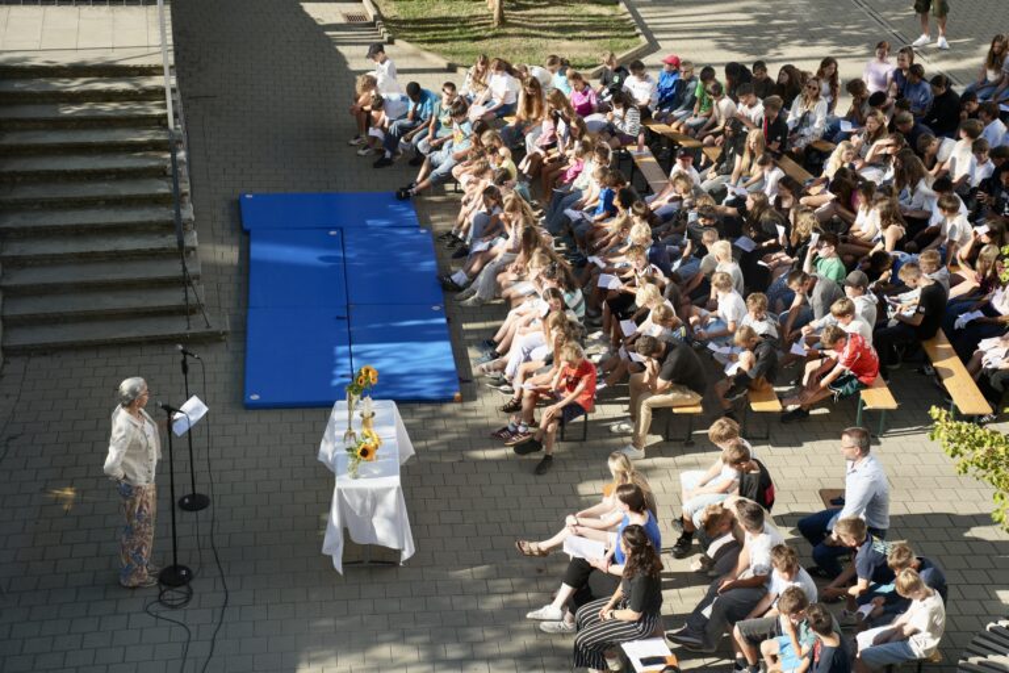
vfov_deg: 20.9
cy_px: 336
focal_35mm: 65
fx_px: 1822
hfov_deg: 31.0
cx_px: 504
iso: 100
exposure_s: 1/200
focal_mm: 65
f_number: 5.6
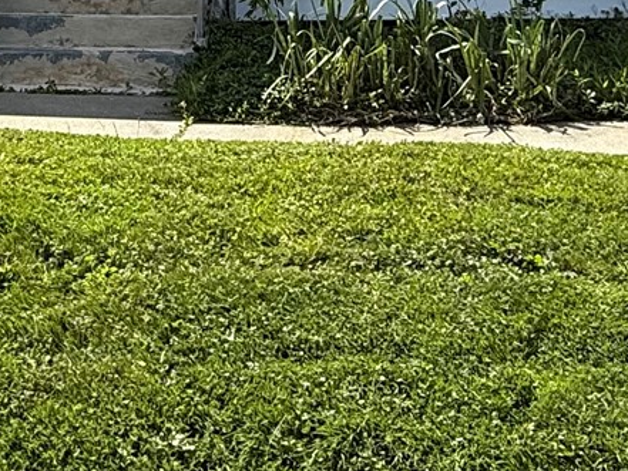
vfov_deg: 21.4
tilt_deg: +1.0
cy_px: -48
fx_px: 1180
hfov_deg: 29.1
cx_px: 117
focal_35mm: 65
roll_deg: +0.3
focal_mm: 2.22
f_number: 2.2
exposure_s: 1/1961
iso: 64
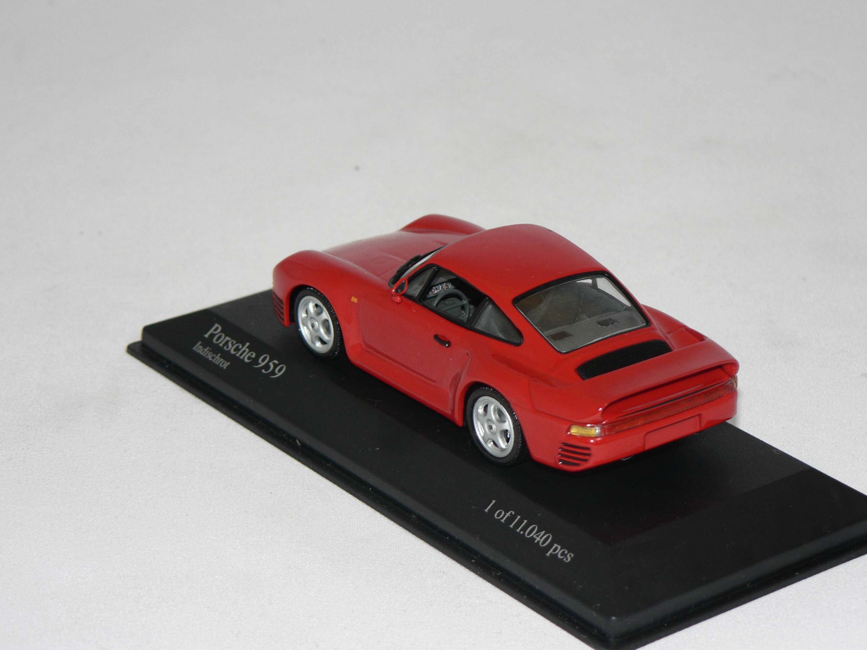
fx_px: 2930
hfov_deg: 16.8
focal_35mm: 117
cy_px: 325
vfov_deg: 12.7
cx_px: 434
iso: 80
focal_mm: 19.5
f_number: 3.2
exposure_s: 1/60
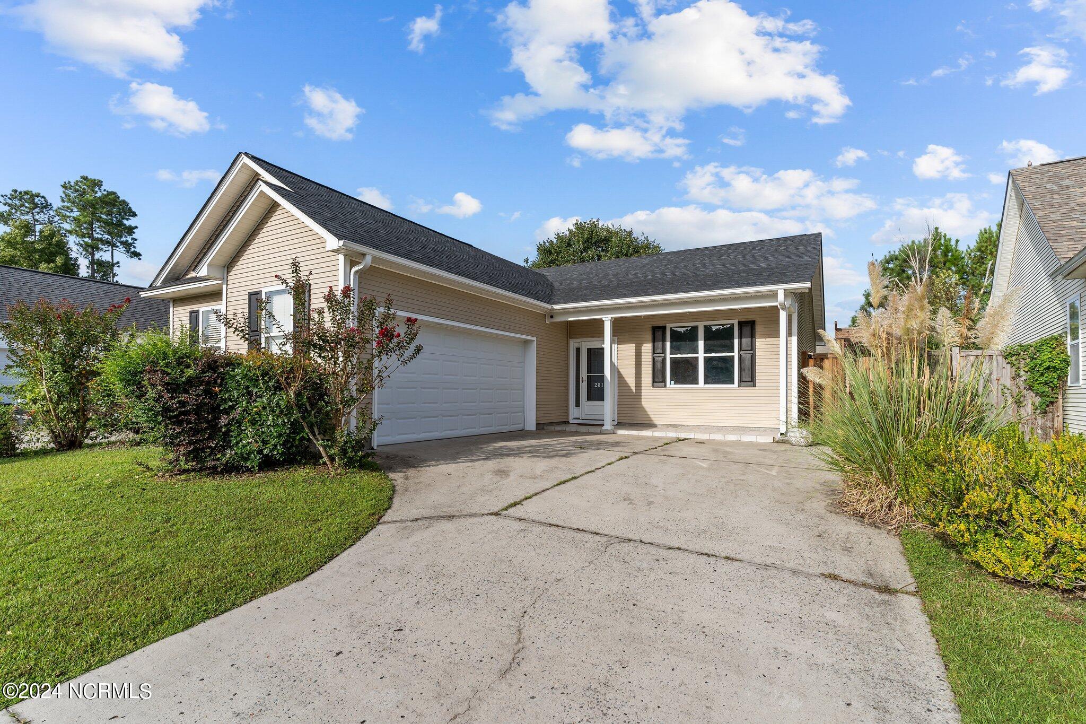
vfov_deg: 70.4
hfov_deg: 93.3
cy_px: 362
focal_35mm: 17
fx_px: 513
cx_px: 543
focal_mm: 17
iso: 160
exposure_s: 1/800
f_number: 5.6
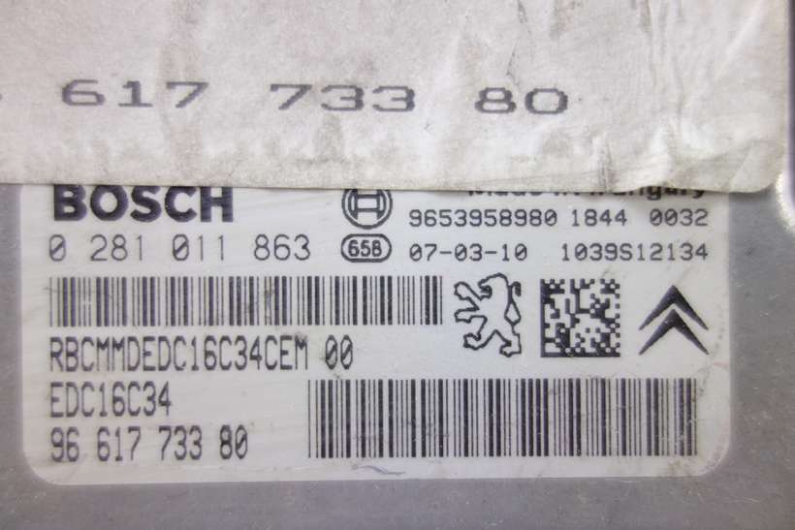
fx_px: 618
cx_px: 398
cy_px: 265
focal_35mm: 28
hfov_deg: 65.5
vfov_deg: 46.4
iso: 125
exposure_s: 1/100
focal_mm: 10.4
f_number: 1.8
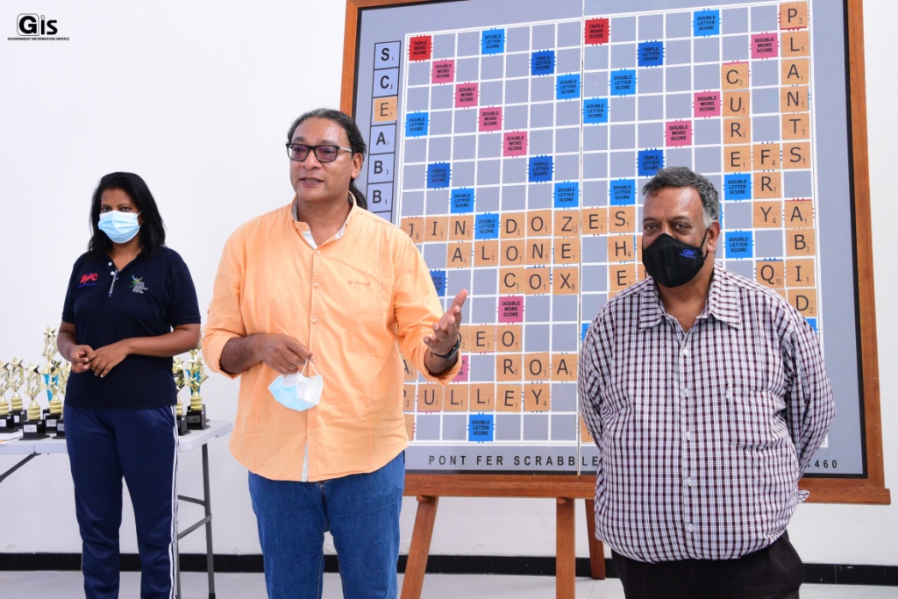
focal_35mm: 42
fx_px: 1048
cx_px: 449
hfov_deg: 46.4
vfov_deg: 31.9
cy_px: 300
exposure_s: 1/200
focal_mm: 42
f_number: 8
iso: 2500
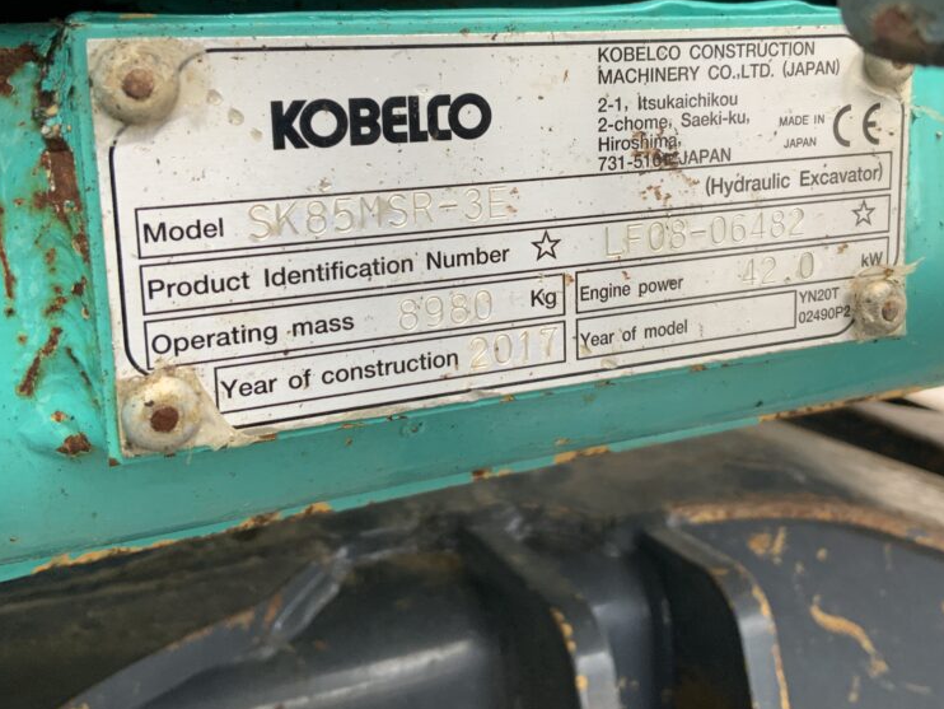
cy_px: 228
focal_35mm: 40
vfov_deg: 35.6
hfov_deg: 46.6
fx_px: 1091
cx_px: 539
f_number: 1.8
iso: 32
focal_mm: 3
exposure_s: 1/122
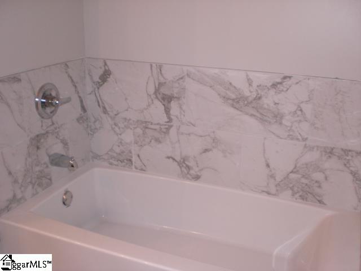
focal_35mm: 38
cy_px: 136
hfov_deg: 49.0
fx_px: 396
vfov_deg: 37.7
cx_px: 180
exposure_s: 1/60
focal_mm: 6.3
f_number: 3.1
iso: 200
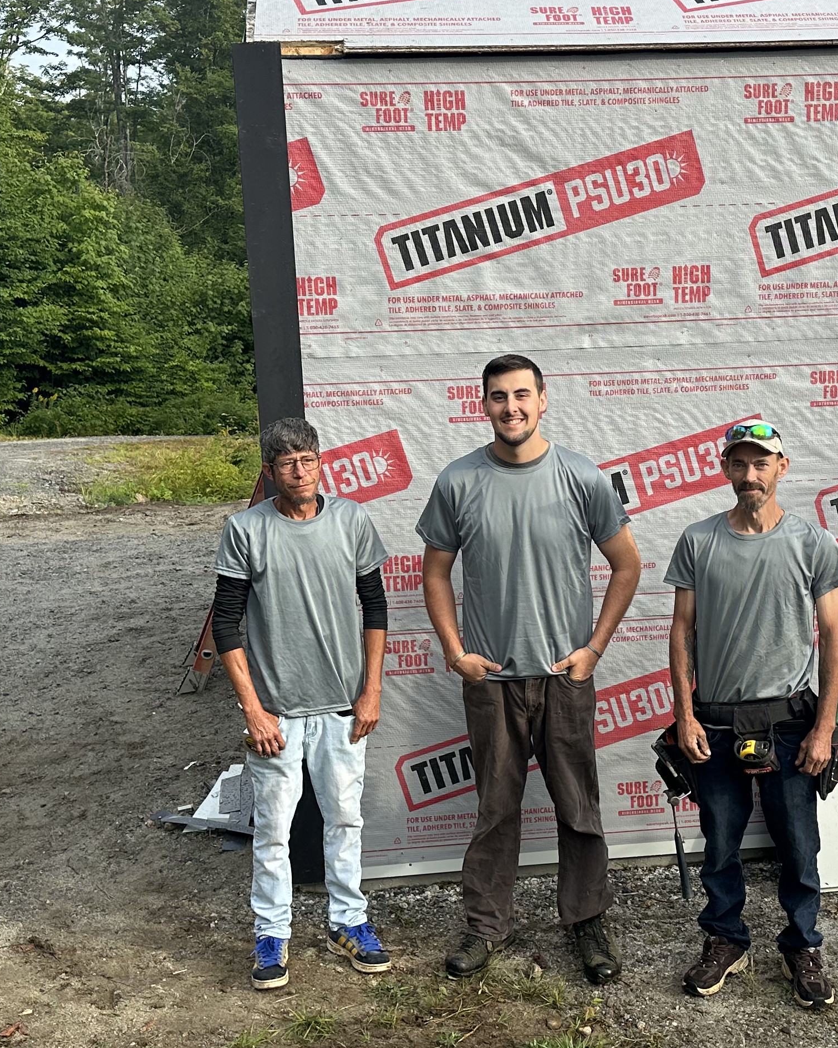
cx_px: 587
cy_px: 531
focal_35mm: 50
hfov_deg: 29.9
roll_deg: +2.4
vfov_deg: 37.3
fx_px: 1550
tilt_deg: -10.4
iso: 80
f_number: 1.78
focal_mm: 6.86
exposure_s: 1/1019
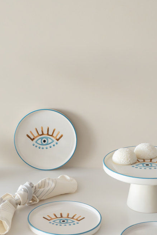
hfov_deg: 12.9
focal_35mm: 106
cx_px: 74
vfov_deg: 19.3
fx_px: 693
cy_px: 117
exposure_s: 1/250
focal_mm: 62
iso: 10000
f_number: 5.6
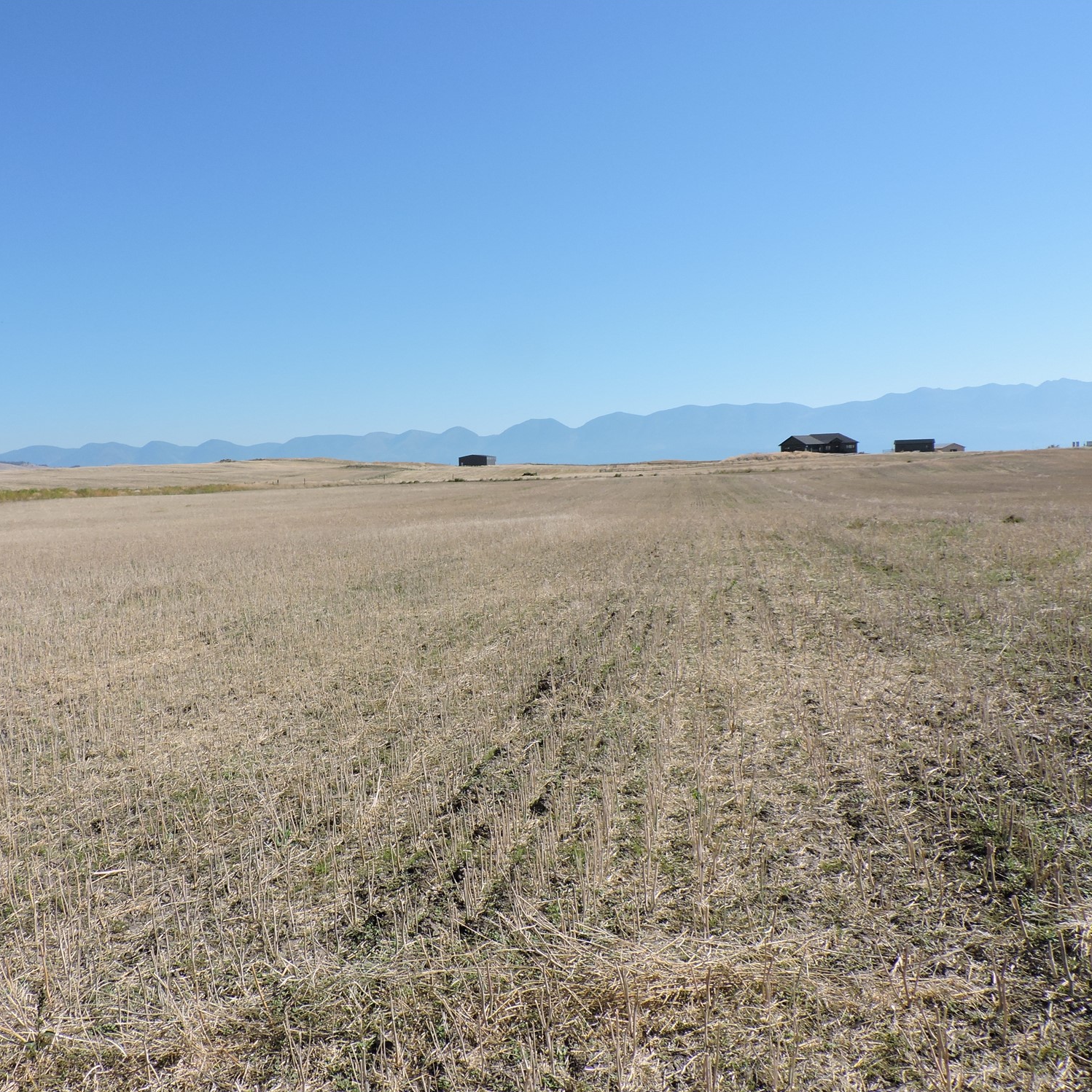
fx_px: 1035
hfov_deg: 54.7
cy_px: 554
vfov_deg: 55.6
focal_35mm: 29
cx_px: 383
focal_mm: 4.3
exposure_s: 1/1250
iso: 100
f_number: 3.3
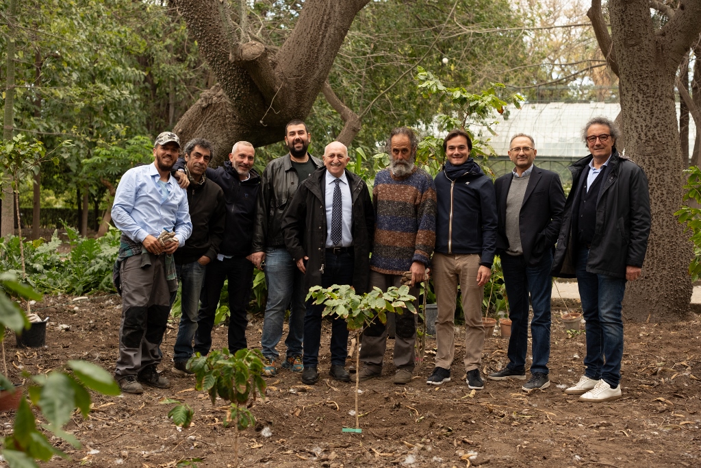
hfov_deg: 39.6
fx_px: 974
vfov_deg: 27.0
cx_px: 350
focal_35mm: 50
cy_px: 234
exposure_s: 1/640
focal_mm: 33
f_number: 2.8
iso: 320
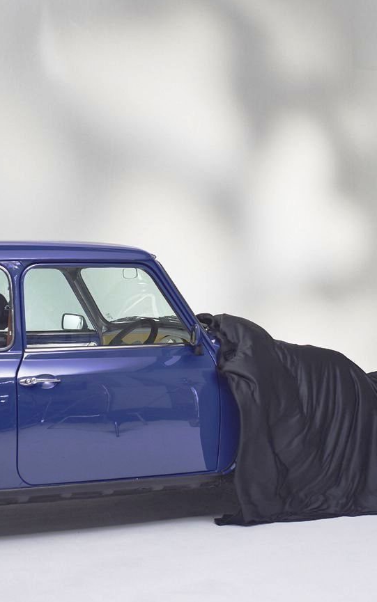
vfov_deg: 31.0
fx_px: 1084
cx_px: 132
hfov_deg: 19.7
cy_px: 265
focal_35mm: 66
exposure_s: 1/250
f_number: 2.5
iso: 160
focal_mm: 35
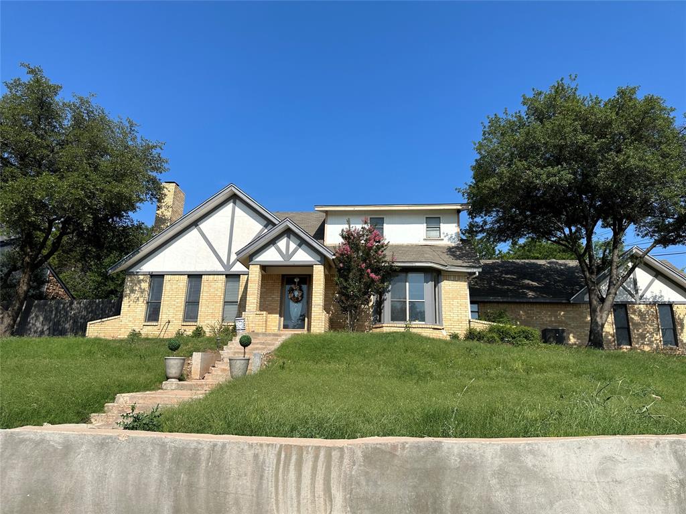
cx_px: 343
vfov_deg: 56.8
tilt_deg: +16.2
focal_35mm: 24
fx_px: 476
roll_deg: -1.1
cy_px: 257
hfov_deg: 71.6
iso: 80
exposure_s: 1/5848
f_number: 1.78
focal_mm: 6.86
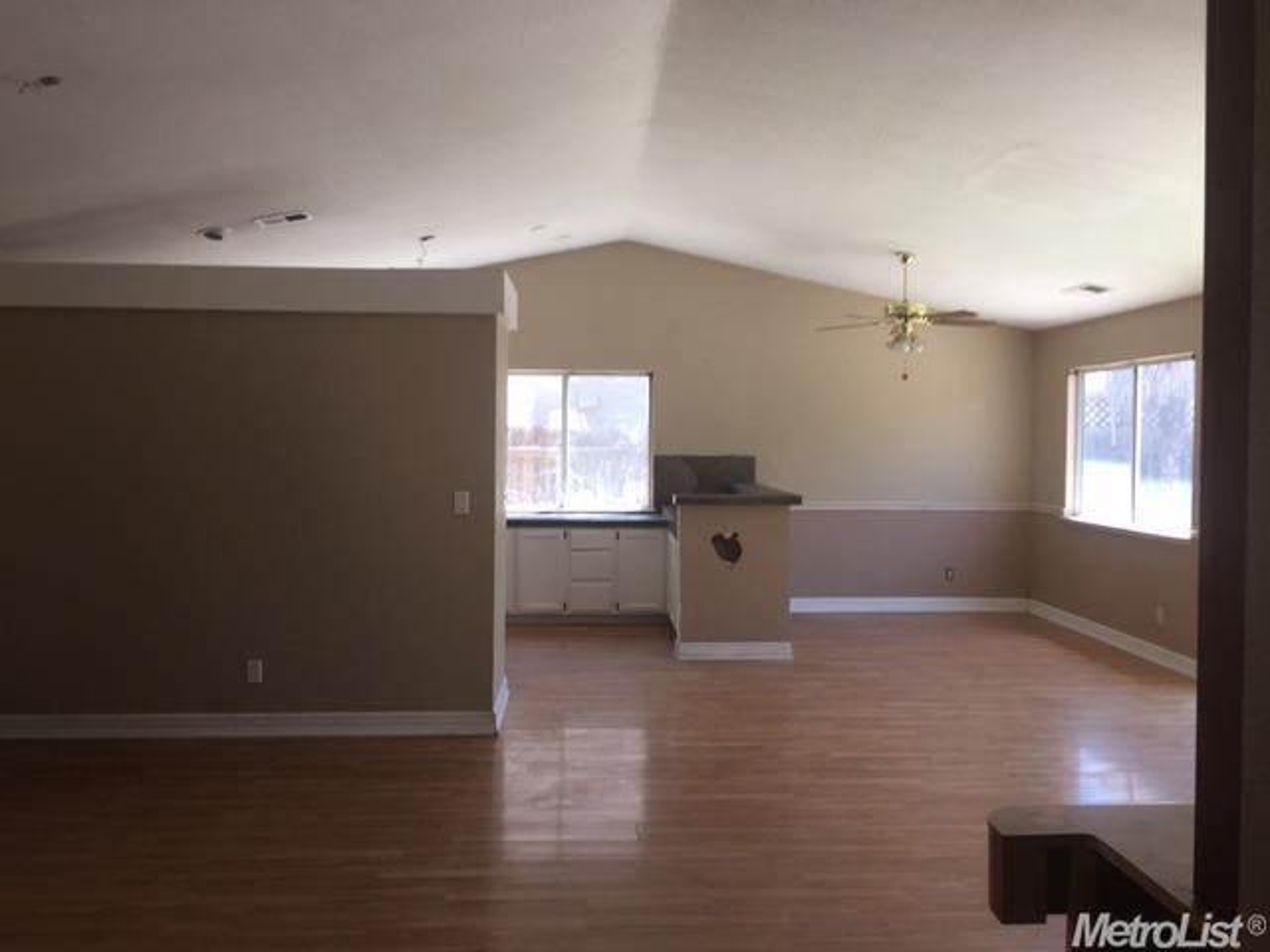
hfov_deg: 61.7
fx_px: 1064
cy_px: 476
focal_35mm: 29
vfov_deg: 48.2
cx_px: 635
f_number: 2.2
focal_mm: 4.15
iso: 25
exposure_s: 1/60
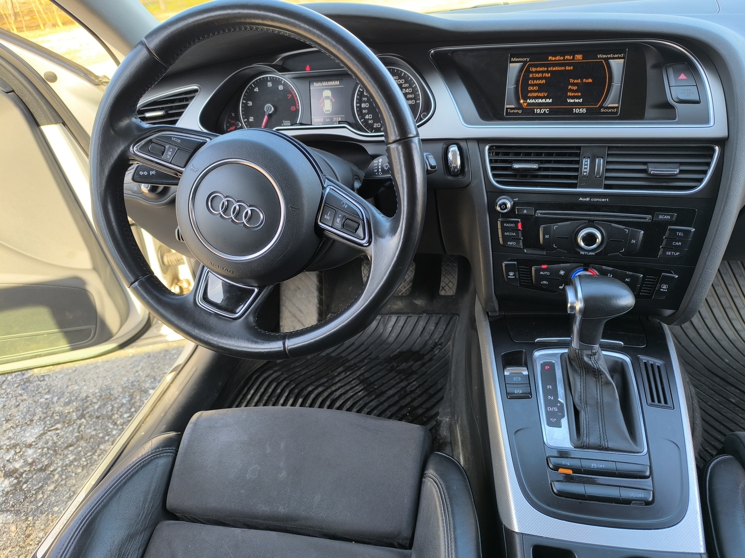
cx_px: 372
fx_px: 495
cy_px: 279
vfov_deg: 58.9
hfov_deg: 73.9
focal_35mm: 23
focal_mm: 6.14
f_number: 1.65
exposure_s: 1/100
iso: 100
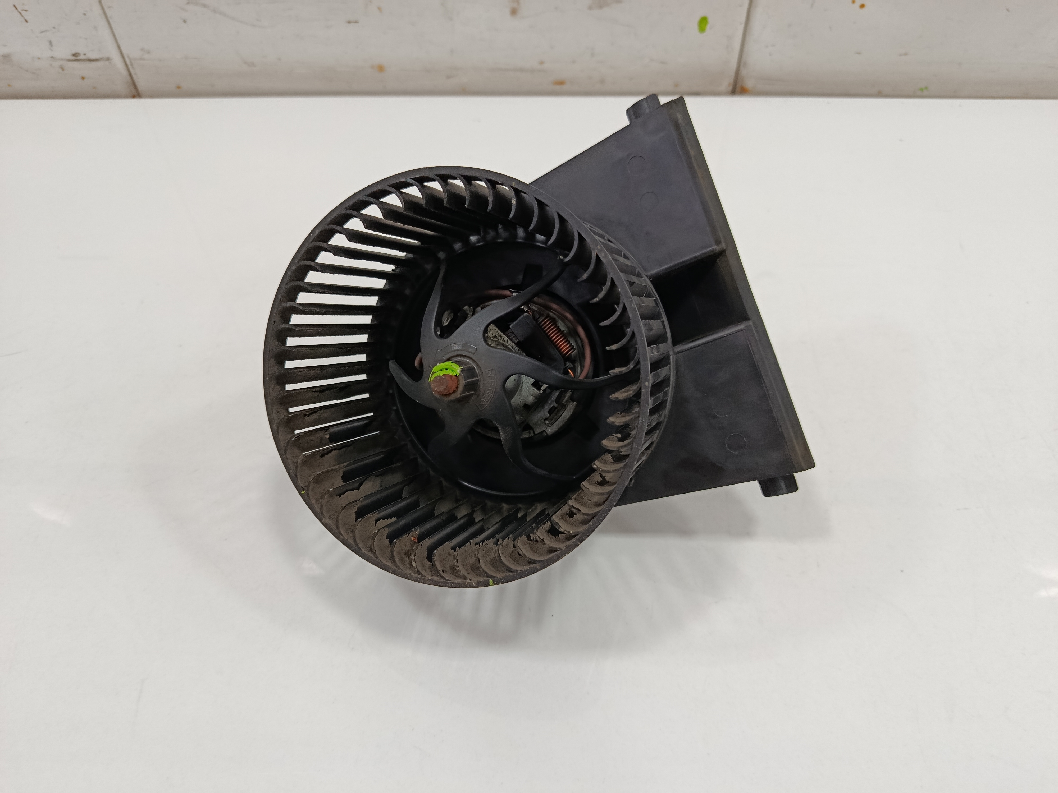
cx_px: 529
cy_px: 396
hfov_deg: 71.6
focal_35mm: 24
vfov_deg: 56.8
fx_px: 734
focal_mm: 5.24
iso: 1095
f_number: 1.7
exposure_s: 1/100
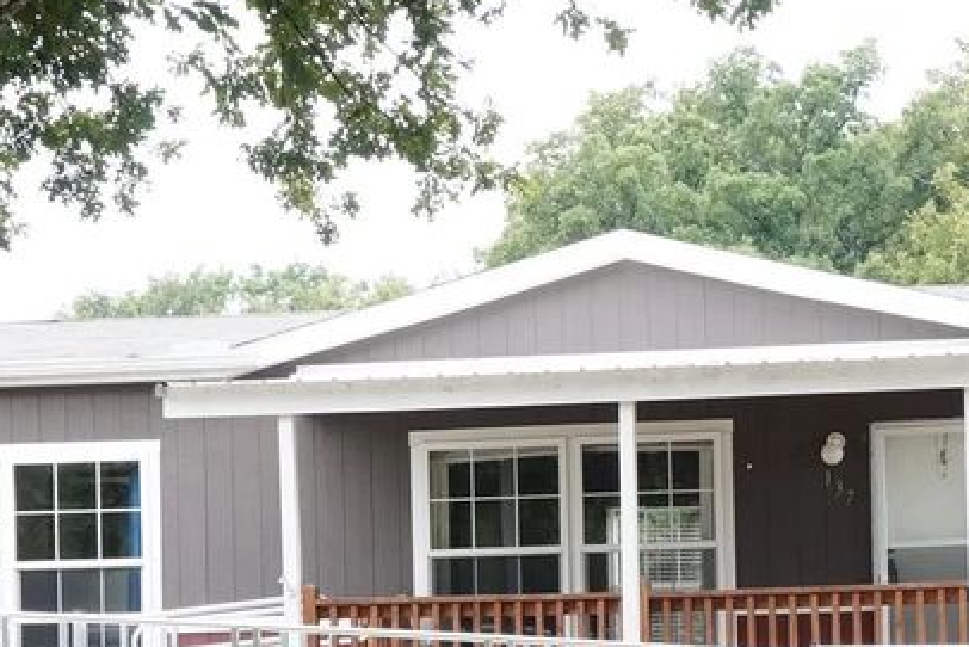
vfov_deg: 10.3
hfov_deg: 15.4
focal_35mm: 132
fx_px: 3561
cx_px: 790
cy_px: 598
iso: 400
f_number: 9
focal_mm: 35
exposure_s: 1/100
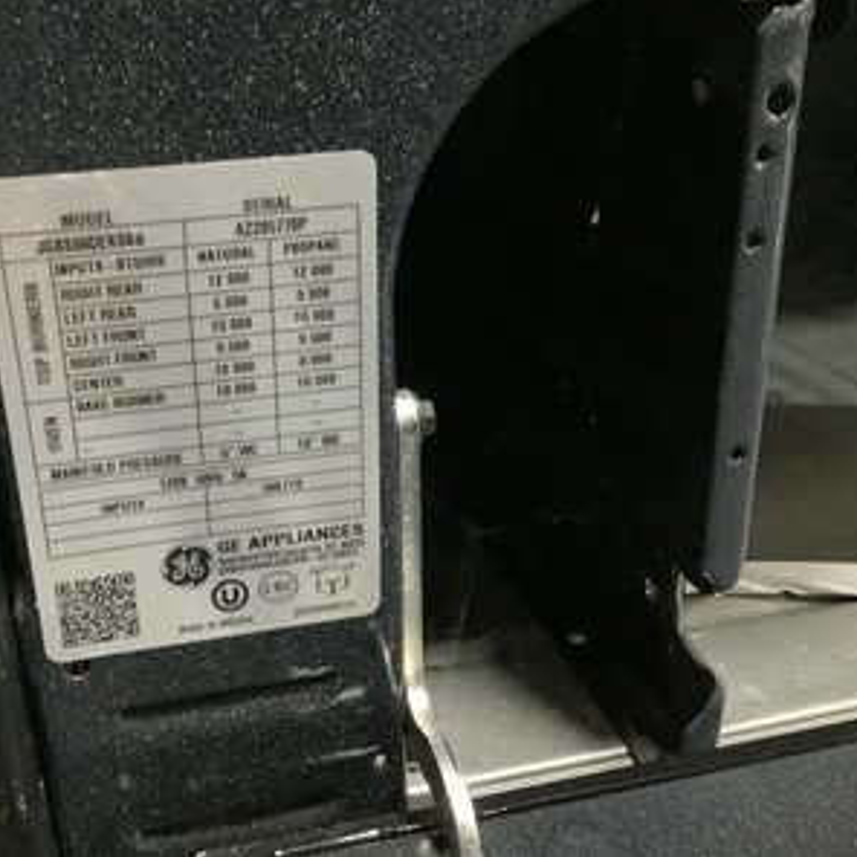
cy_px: 426
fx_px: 1036
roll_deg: +4.1
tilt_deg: -26.2
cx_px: 298
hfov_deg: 44.4
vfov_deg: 44.9
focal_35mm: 37
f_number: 2.4
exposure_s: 1/15
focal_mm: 3.3
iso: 640
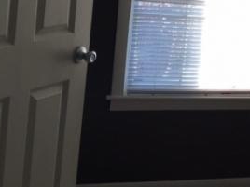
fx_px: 802
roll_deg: -7.1
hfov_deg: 15.6
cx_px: 425
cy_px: 0
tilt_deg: -5.2
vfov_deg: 13.2
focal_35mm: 111
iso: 32
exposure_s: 1/130
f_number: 2.2
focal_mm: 4.15
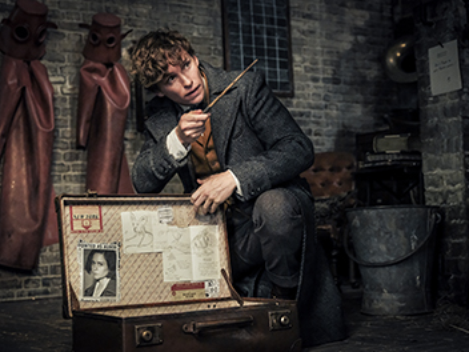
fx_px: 786
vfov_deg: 25.2
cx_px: 233
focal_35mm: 58
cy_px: 175
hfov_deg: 33.2
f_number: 2.8
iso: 8000
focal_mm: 35.3
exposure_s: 1/200
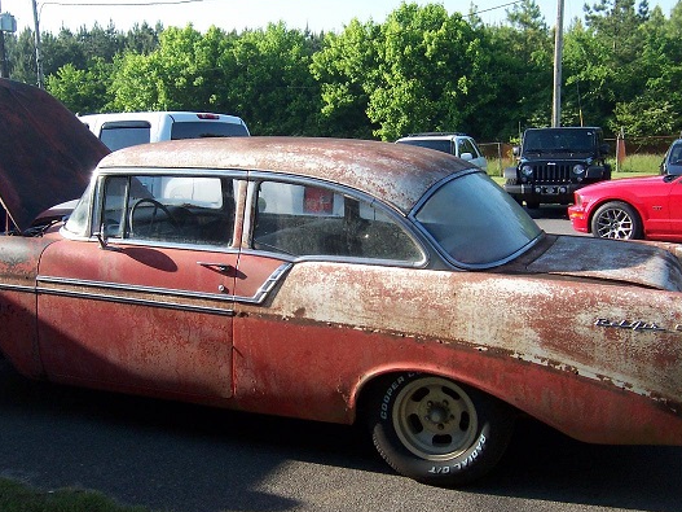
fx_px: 808
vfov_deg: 35.1
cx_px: 336
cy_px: 239
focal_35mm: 41
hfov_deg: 45.8
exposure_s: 1/350
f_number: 4
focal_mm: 5.6
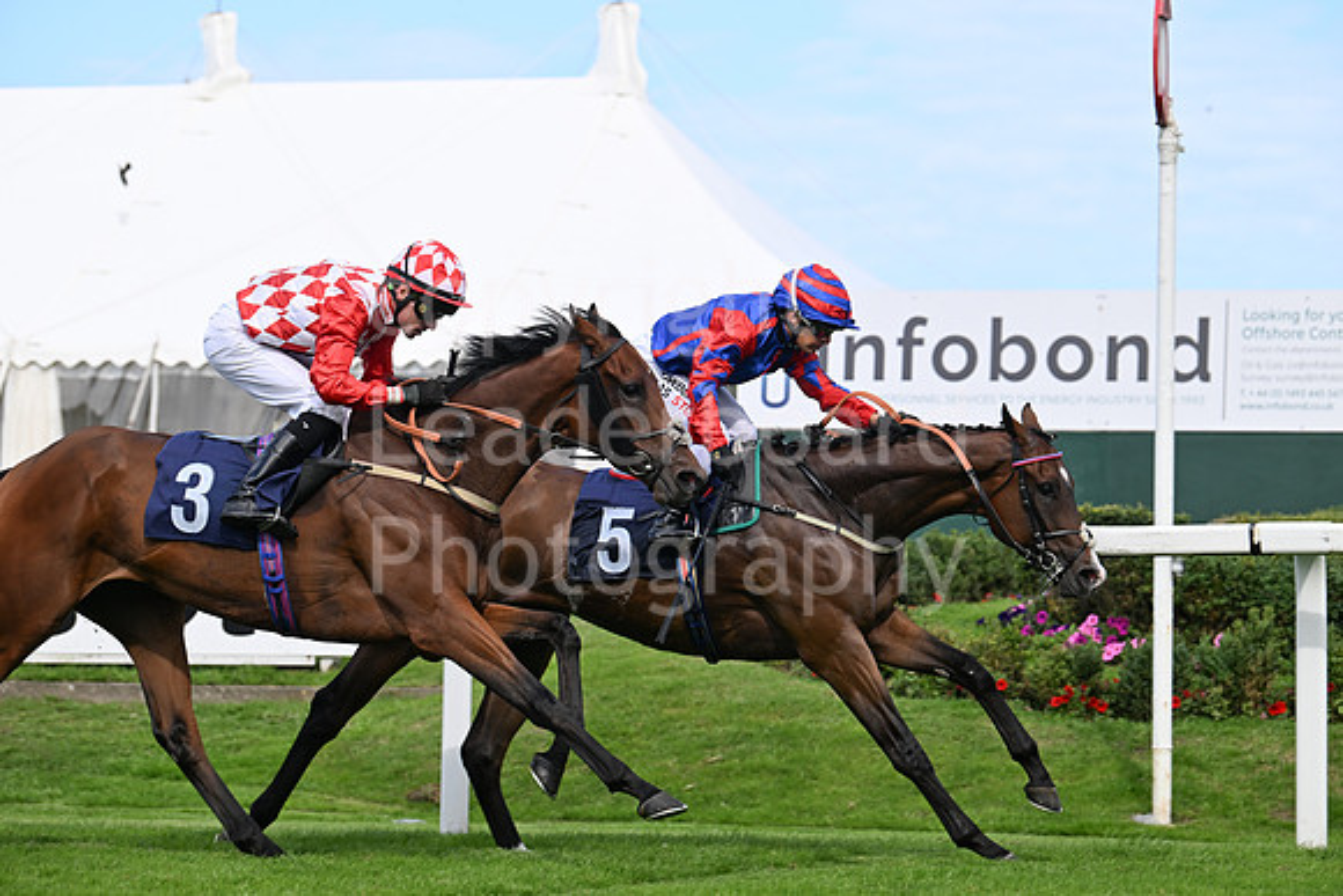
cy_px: 448
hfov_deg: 15.2
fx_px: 5037
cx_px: 672
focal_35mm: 135
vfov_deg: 10.2
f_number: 5
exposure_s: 1/2000
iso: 500
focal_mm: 135
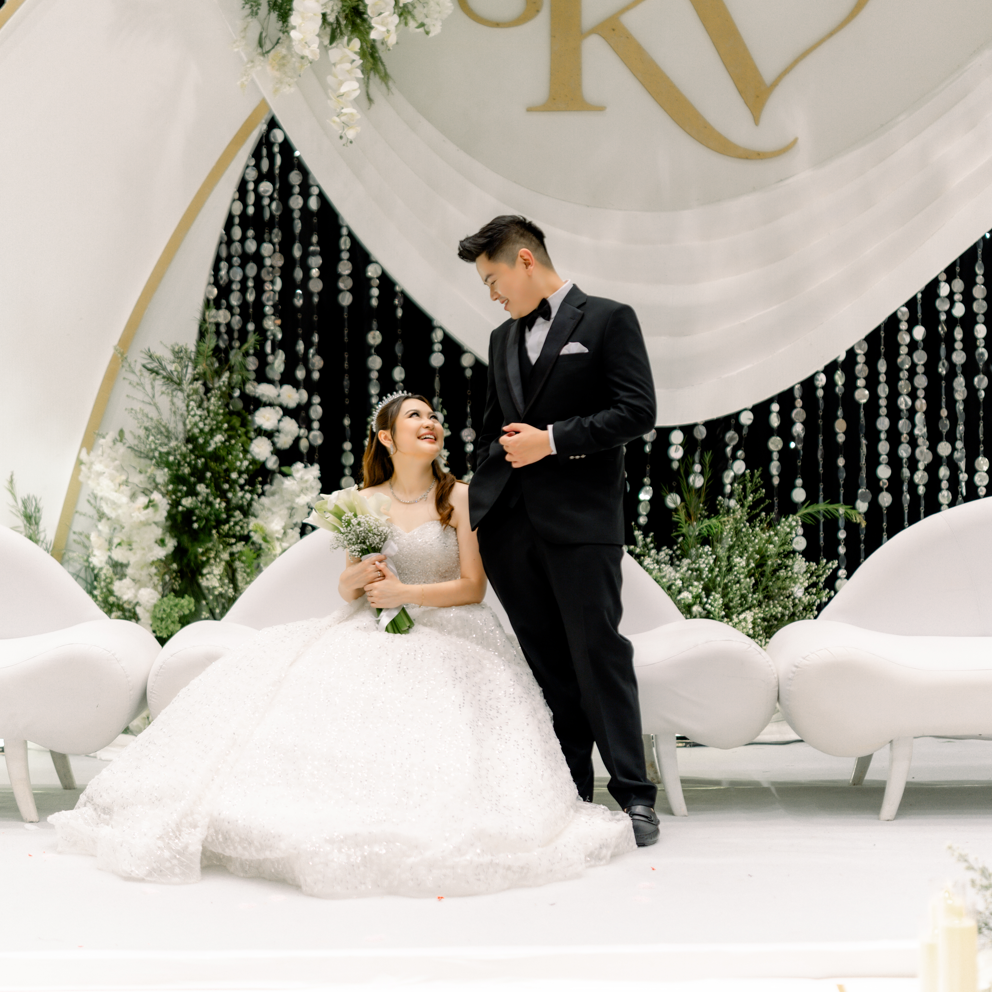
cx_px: 495
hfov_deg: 26.9
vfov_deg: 26.7
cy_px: 336
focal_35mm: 64
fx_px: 2075
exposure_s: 1/160
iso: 160
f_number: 1.2
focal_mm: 50
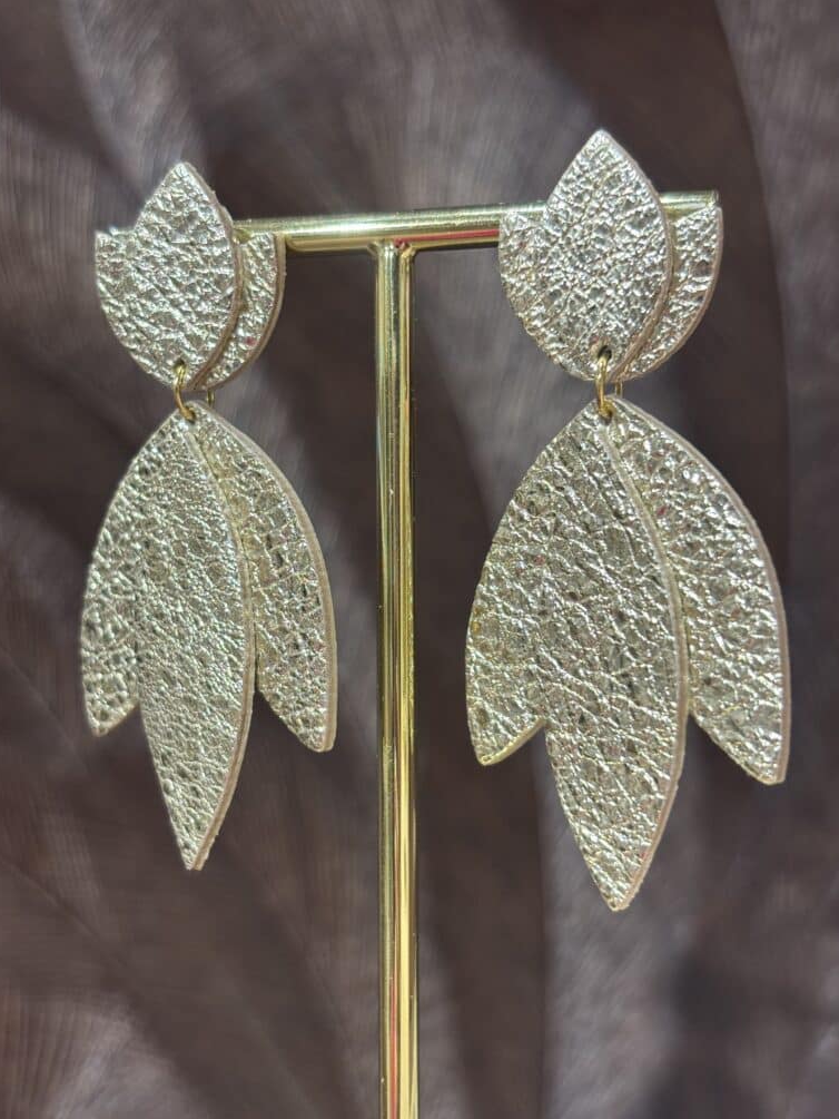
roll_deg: -0.2
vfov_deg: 36.2
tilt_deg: -2.8
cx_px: 421
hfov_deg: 27.5
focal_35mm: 53
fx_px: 1712
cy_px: 568
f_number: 1.6
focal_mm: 5.96
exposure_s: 1/50
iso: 32
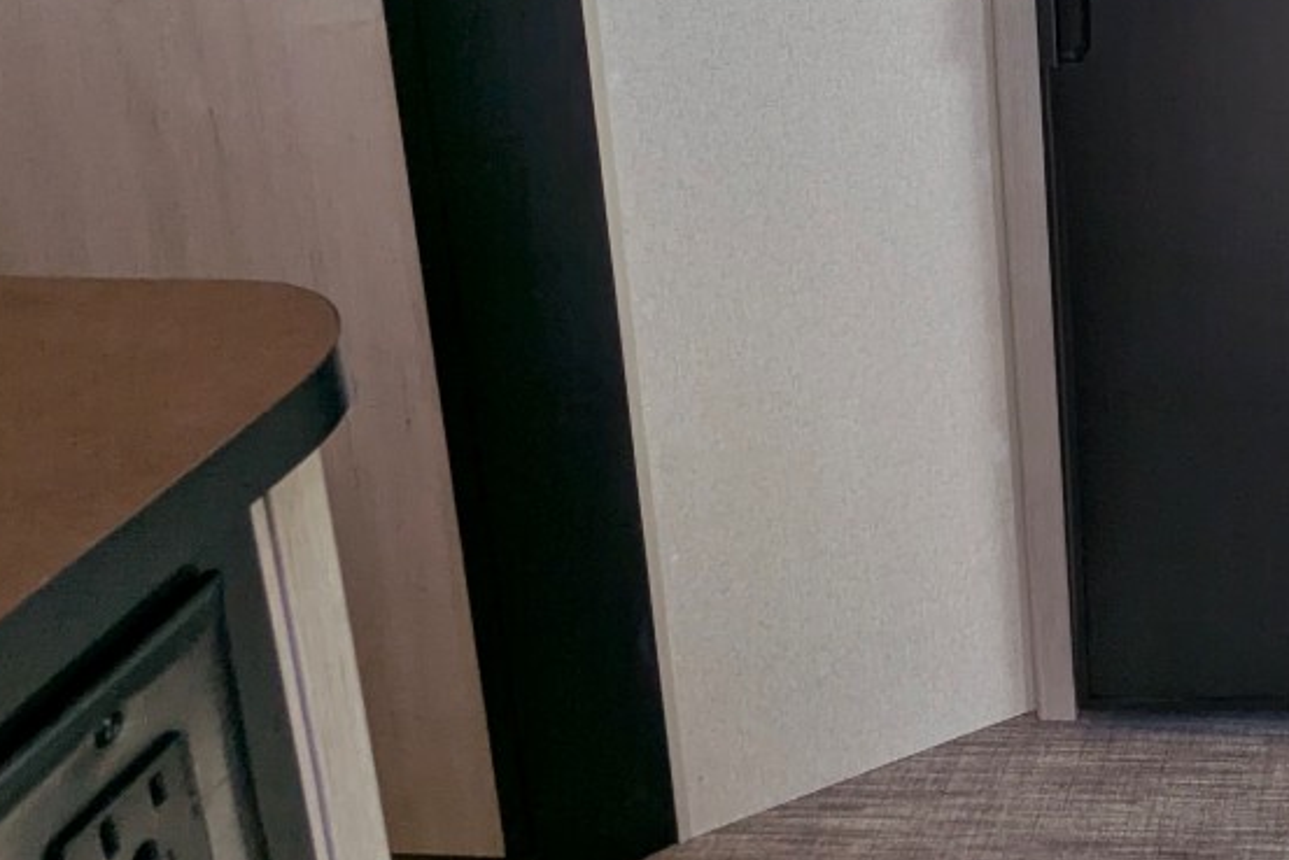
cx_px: 1479
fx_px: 1504
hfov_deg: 37.3
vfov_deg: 28.1
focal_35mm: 42
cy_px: -154
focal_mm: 2.35
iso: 54
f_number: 2.2
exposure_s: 1/299
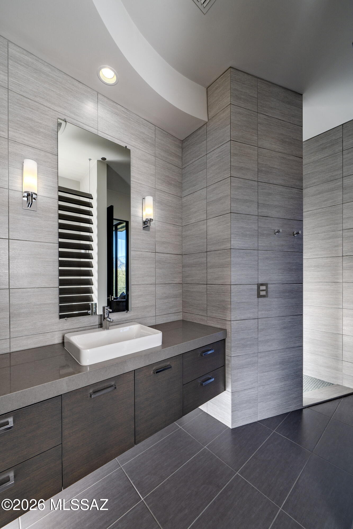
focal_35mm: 13
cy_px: 264
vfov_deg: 108.3
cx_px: 176
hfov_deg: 85.4
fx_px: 191
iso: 200
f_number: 8
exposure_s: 1/80
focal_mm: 13
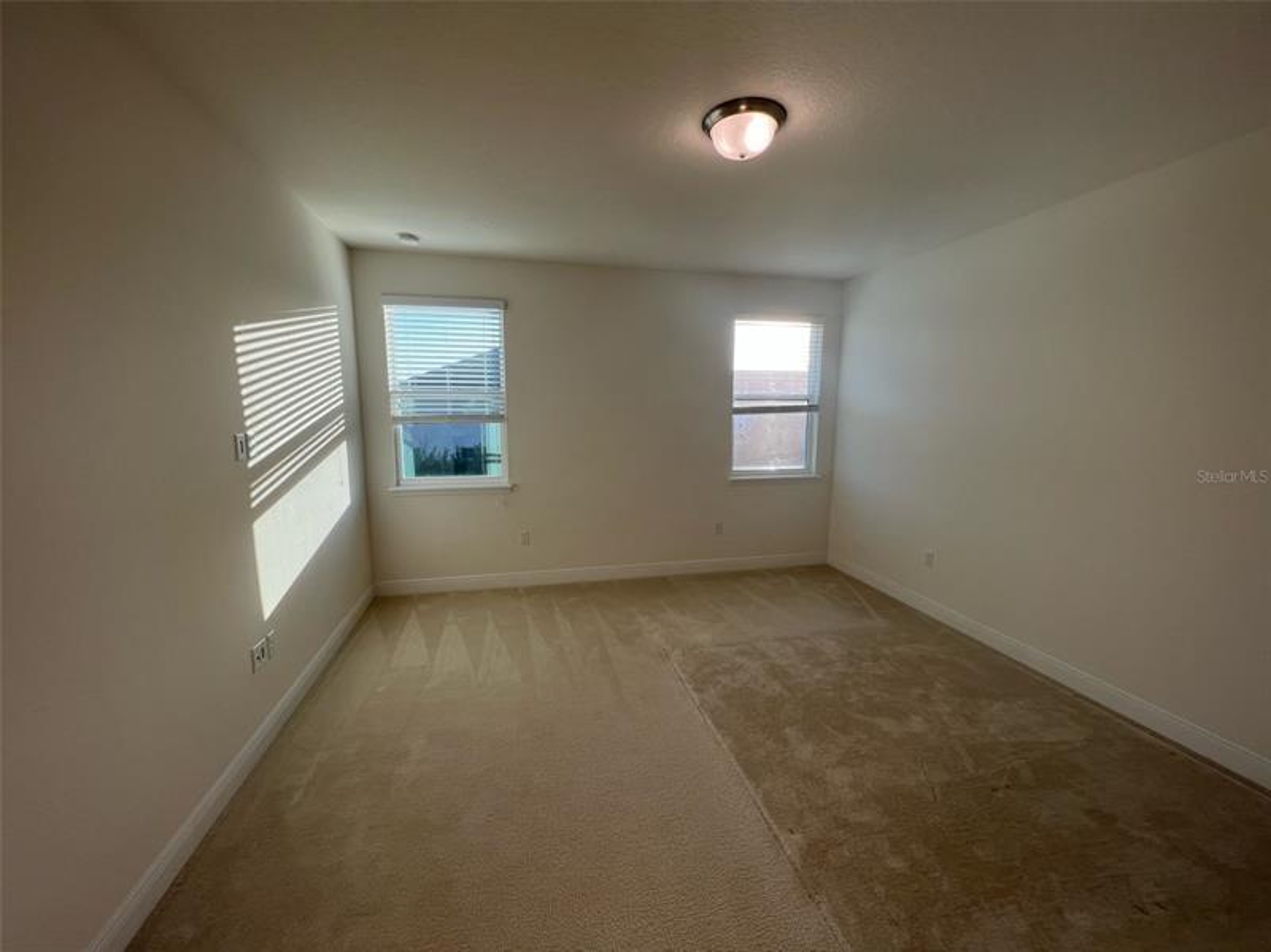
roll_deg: -0.2
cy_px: 476
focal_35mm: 13
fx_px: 477
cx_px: 636
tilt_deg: -9.0
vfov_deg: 89.9
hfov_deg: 106.2
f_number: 1.8
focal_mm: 1.57
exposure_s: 1/137
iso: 32
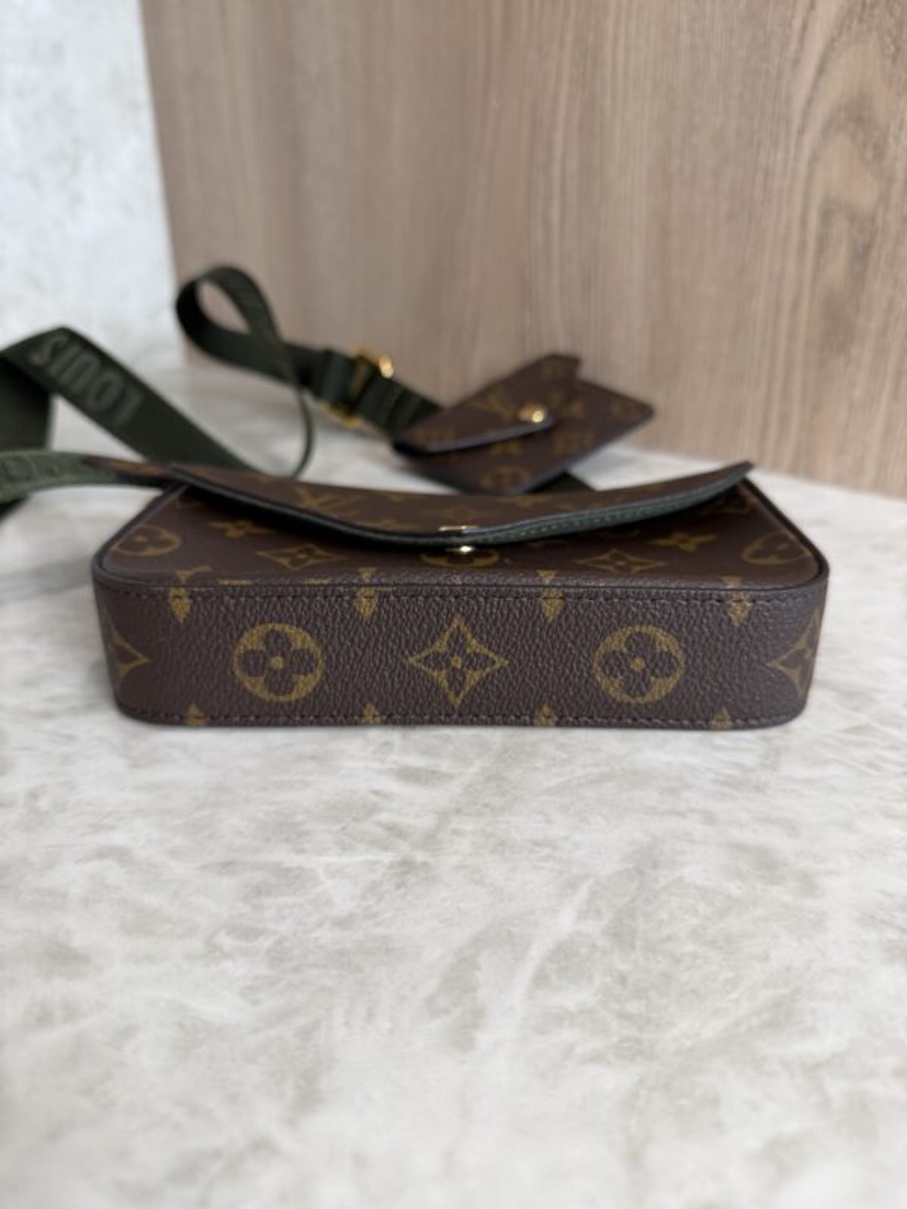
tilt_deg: -25.3
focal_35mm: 24
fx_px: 838
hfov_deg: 56.8
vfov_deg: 71.6
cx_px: 454
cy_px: 604
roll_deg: +0.2
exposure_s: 1/120
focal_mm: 6.76
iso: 160
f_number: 1.78
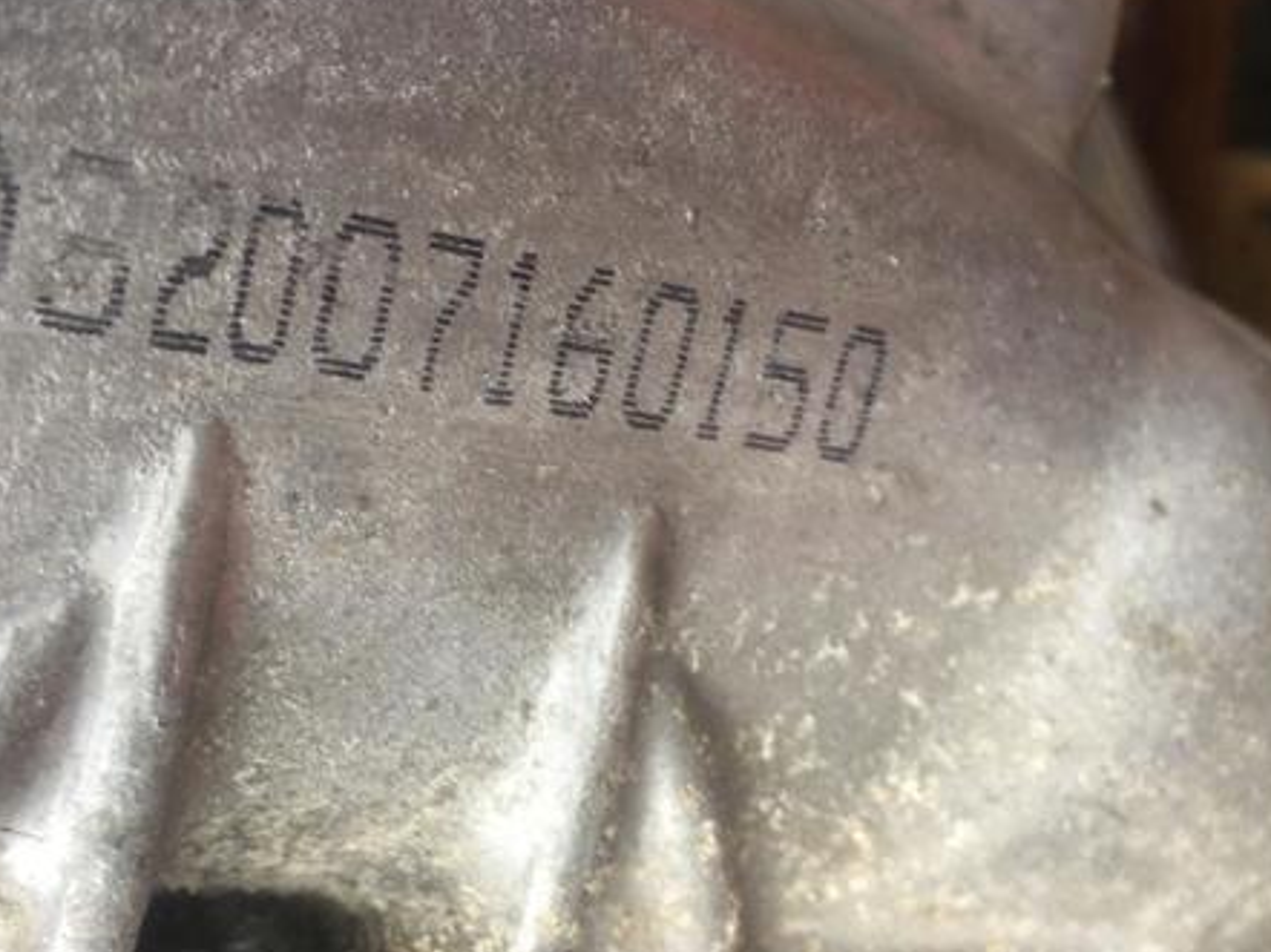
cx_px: 526
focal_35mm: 42
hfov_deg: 44.6
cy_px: 512
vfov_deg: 34.3
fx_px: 1541
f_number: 2.2
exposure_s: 1/50
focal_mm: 4.15
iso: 25
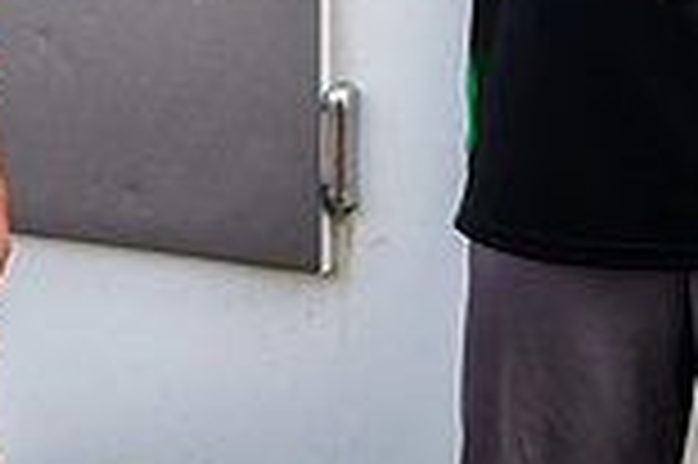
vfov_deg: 9.3
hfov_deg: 14.2
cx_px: 5
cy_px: -232
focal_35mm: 143
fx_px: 2770
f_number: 2
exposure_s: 1/2000
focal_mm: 35
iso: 250
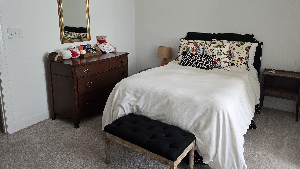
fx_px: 207
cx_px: 155
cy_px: 58
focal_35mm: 26
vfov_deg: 43.8
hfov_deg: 71.9
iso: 250
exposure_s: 1/120
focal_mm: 6.3
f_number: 1.7
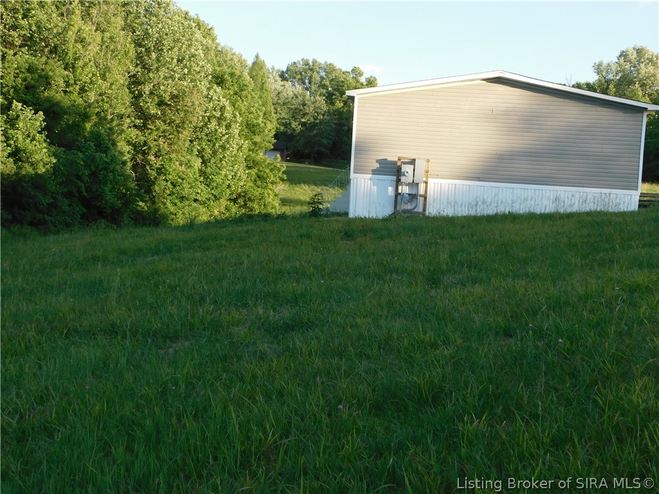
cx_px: 330
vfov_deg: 32.2
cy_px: 247
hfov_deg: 42.1
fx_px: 857
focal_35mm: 45
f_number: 3.7
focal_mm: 8
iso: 125
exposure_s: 1/250
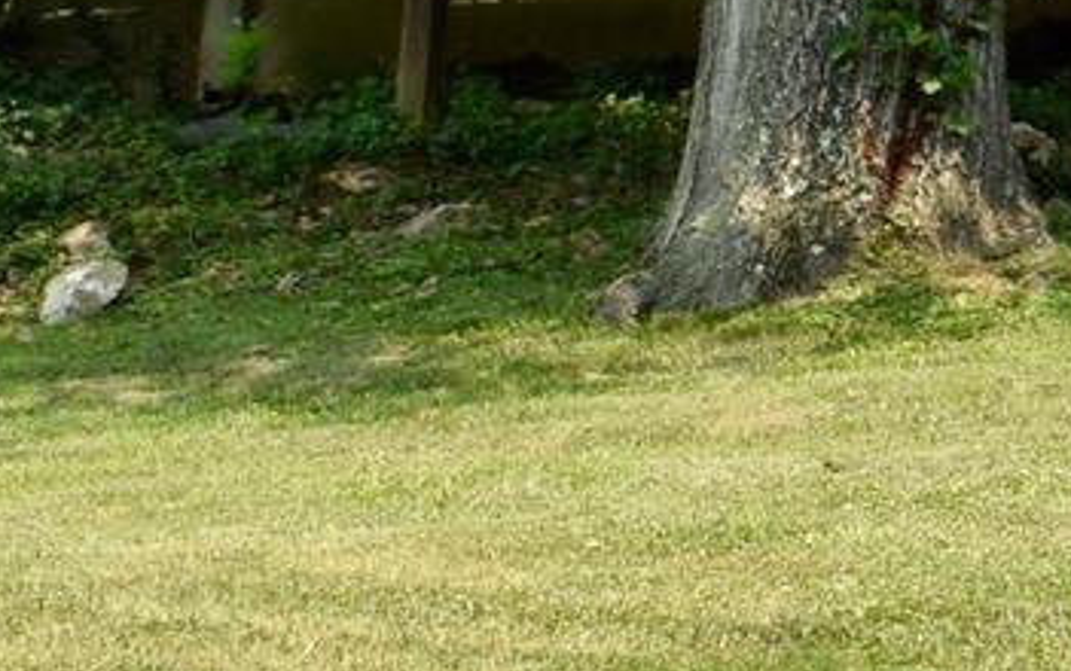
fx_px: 5725
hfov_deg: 10.1
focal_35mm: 196
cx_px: 1986
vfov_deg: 6.6
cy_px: -451
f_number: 8
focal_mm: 22
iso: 100
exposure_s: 1/200
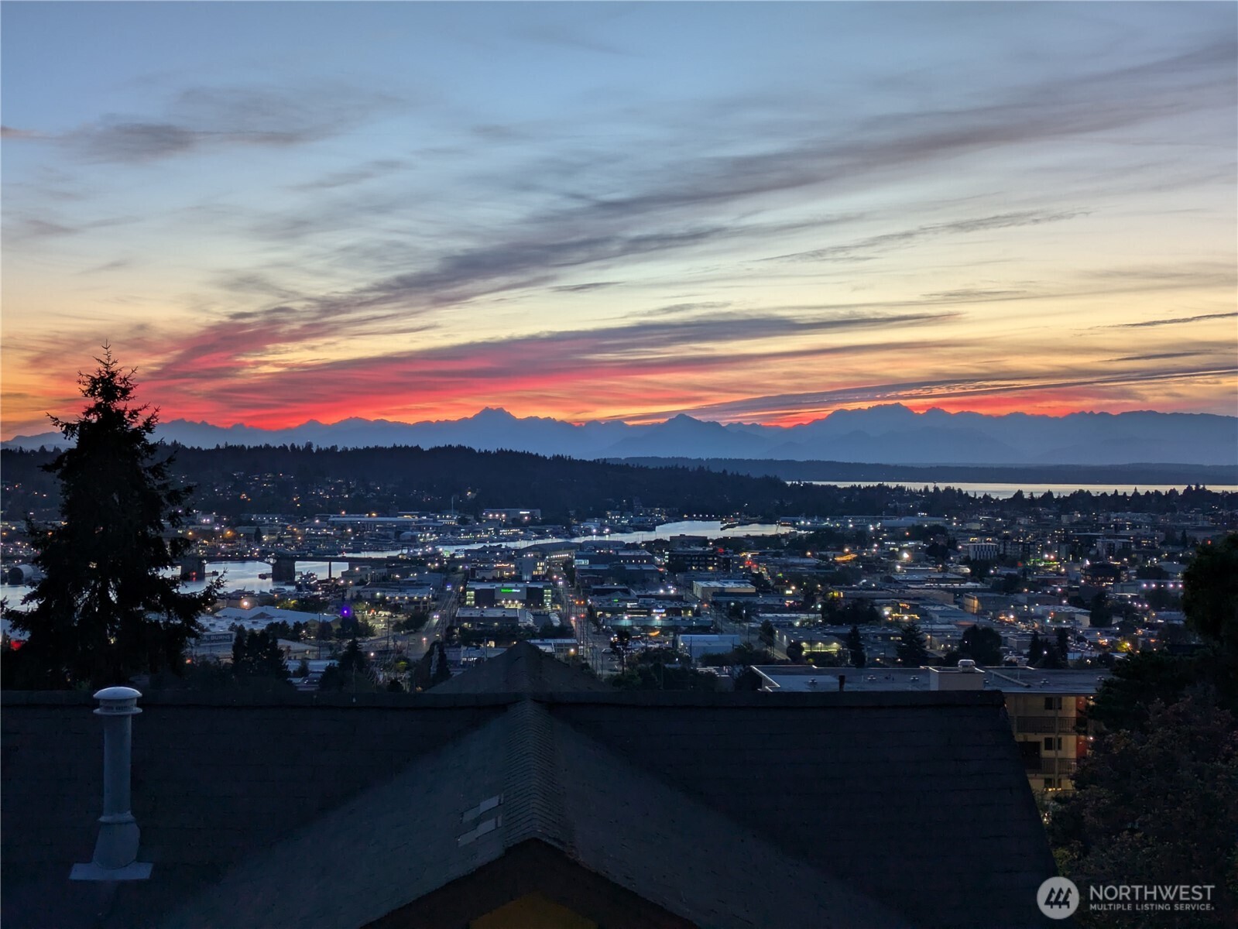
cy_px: 464
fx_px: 1824
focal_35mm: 51
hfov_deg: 37.5
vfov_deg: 28.6
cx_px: 619
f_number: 1.89
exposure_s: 1/24
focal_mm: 5.43
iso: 55
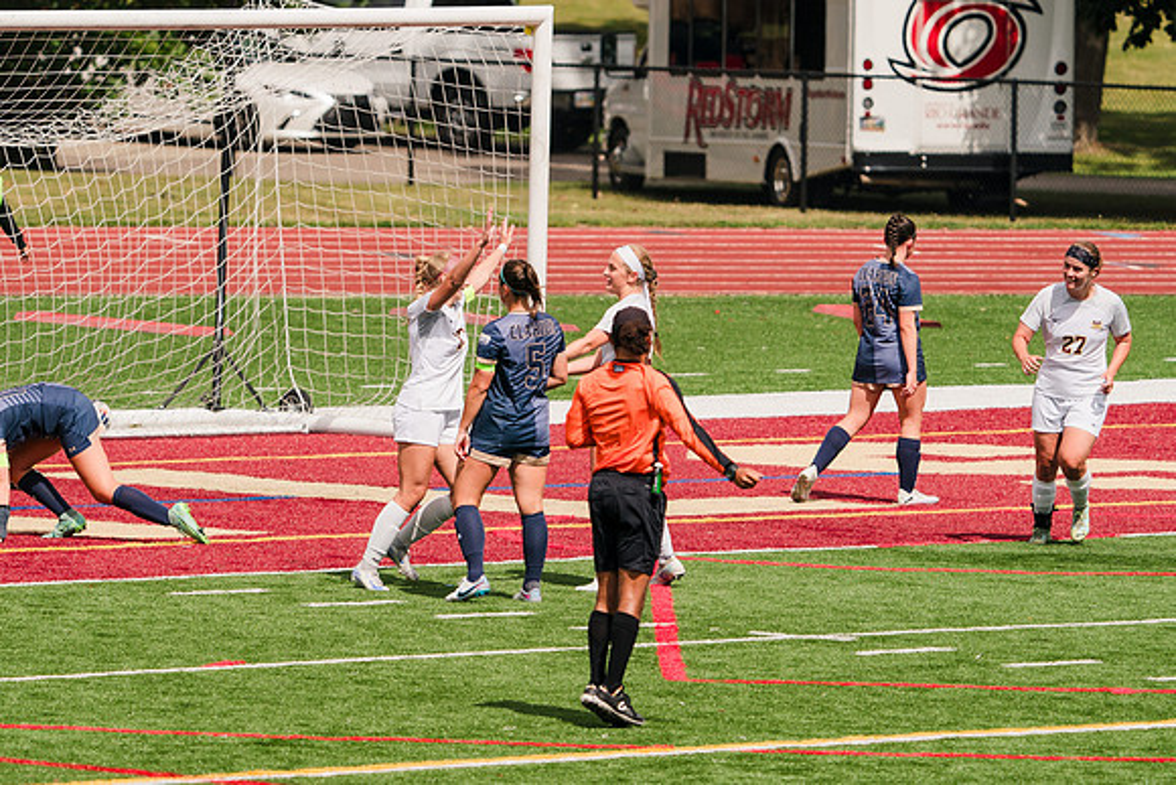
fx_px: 13416
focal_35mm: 411
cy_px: 364
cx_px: 443
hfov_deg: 5.0
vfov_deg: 3.4
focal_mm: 309
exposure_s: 1/1600
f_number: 6.3
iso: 200
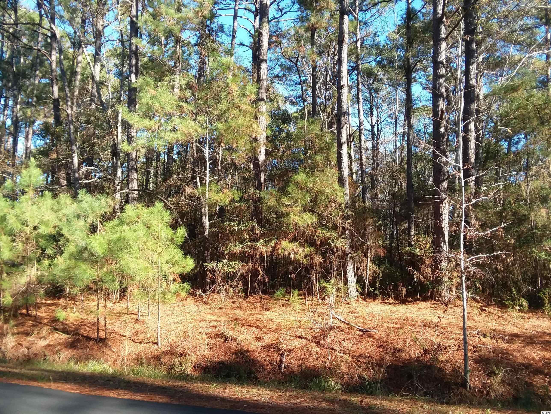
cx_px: 276
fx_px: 462
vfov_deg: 48.2
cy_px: 207
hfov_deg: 61.7
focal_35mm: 29
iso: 40
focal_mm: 2.47
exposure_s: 1/248
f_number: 1.9
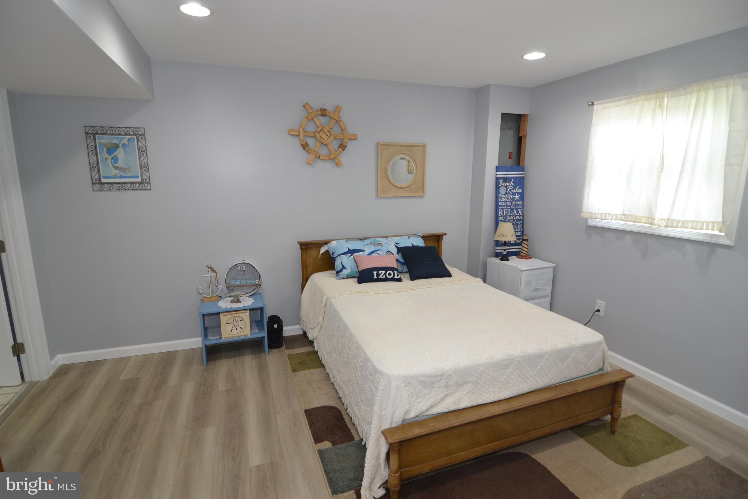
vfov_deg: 67.4
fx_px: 374
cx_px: 374
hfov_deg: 90.0
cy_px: 250
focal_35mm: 18
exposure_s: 1/60
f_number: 3.5
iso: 400
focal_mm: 12
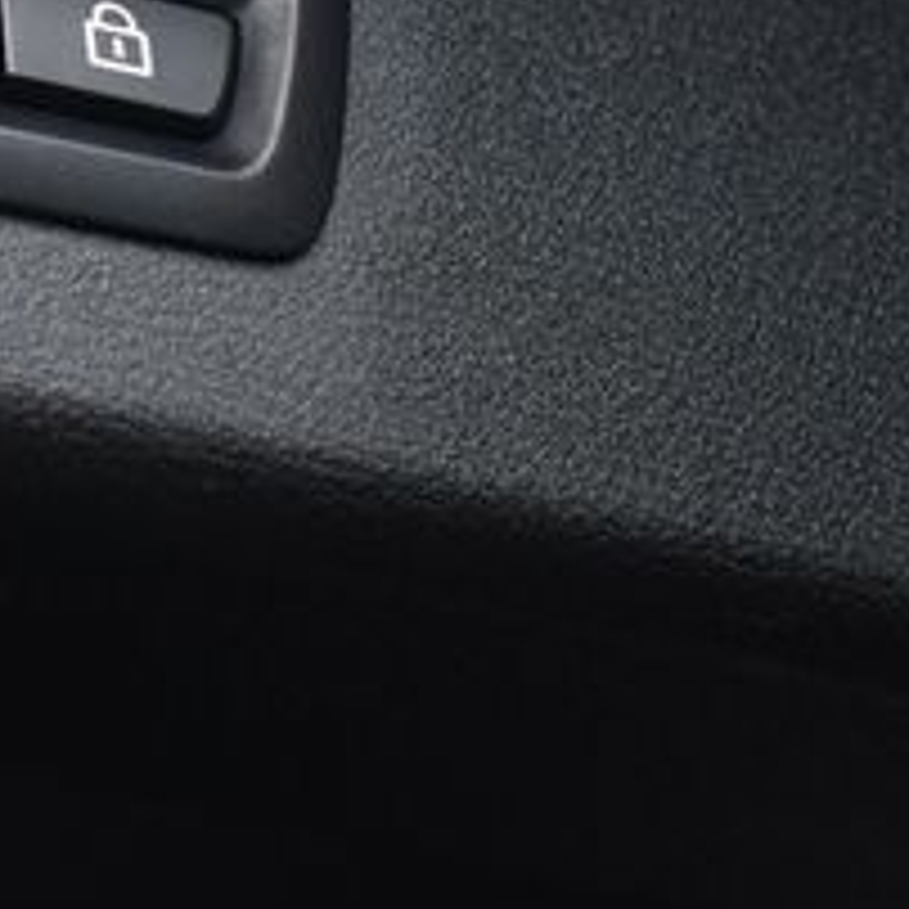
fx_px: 3684
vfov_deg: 13.9
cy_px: 22
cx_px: -50
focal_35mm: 124
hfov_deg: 13.8
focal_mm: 31
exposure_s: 1/250
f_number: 4.2
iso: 640
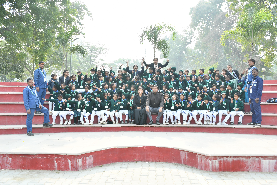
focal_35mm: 30
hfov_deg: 61.9
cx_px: 138
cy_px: 92
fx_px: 231
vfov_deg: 43.6
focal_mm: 20
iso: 250
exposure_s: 1/125
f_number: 8
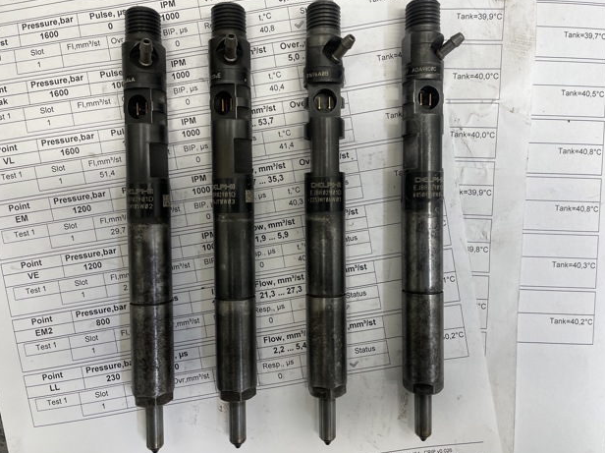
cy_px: 223
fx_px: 472
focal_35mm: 27
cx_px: 310
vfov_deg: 51.3
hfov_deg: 65.4
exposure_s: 1/121
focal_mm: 4.2
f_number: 1.6
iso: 50
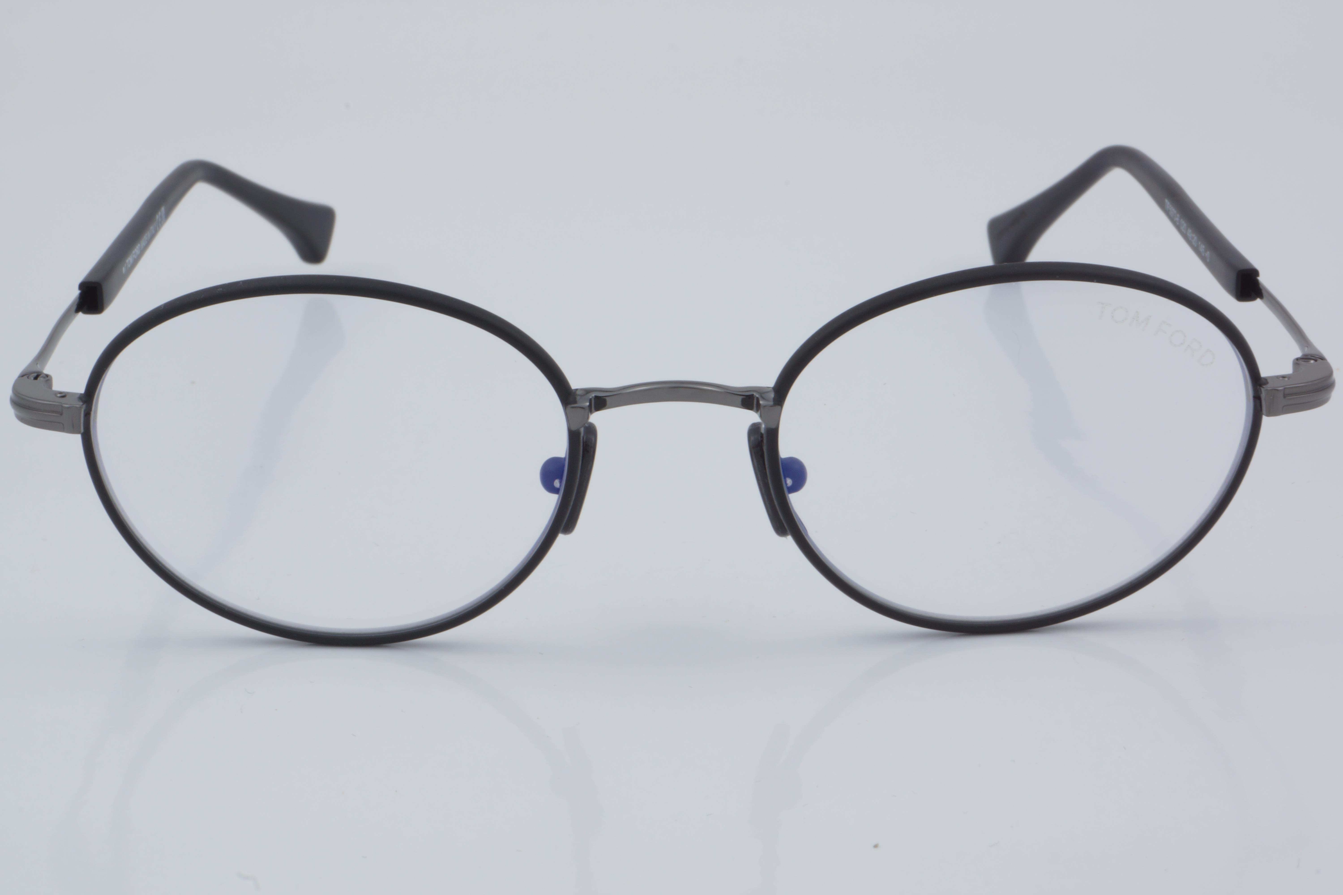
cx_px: 672
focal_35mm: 82
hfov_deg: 24.6
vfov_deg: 16.6
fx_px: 3077
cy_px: 448
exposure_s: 1/4
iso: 100
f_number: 32
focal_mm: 55
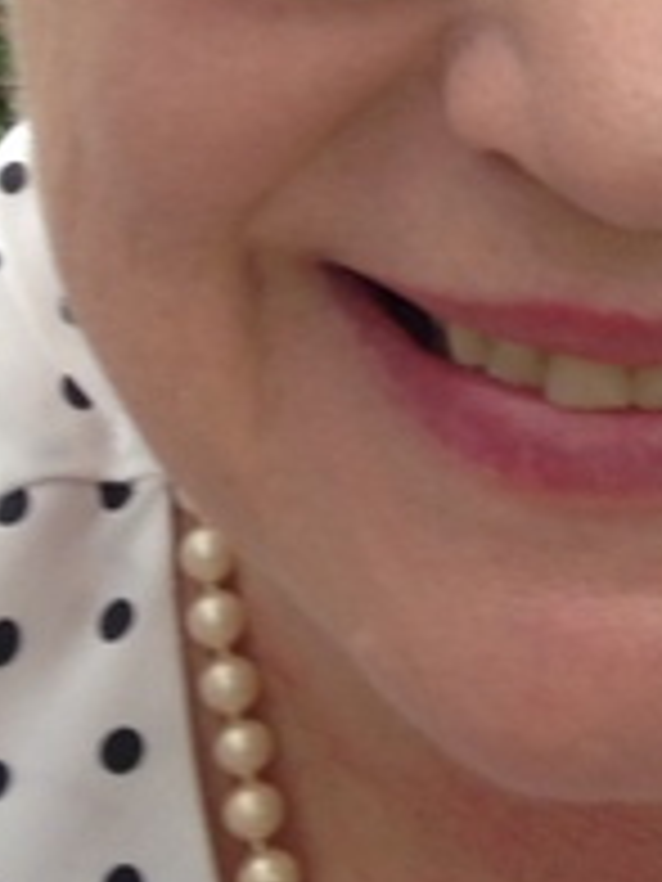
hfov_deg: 10.9
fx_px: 3442
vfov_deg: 13.8
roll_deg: +2.0
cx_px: 676
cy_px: -392
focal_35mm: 135
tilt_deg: -5.5
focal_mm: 4.12
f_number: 2.4
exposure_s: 1/40
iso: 50
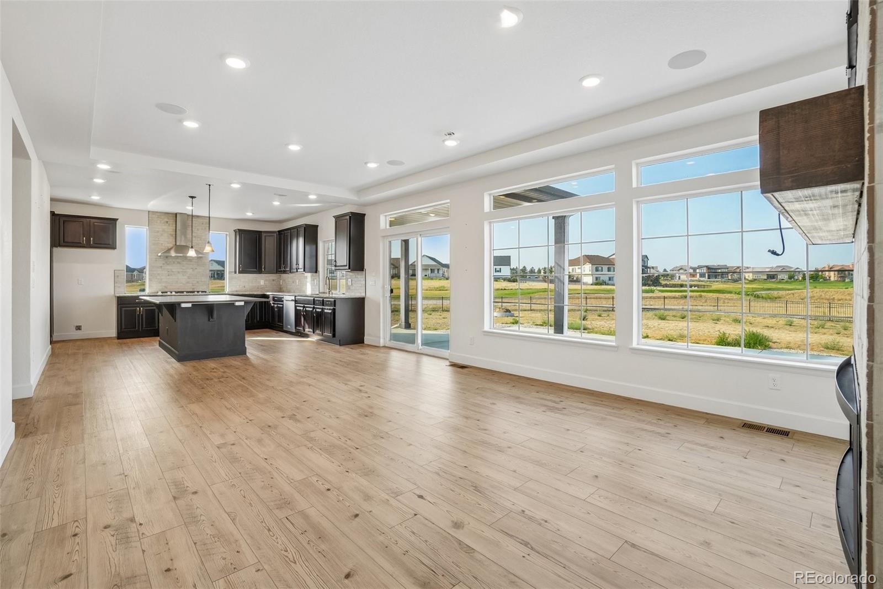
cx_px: 442
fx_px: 368
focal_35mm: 15
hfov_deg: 100.4
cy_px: 294
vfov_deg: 77.3
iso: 400
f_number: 8
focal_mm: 10
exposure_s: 1/125
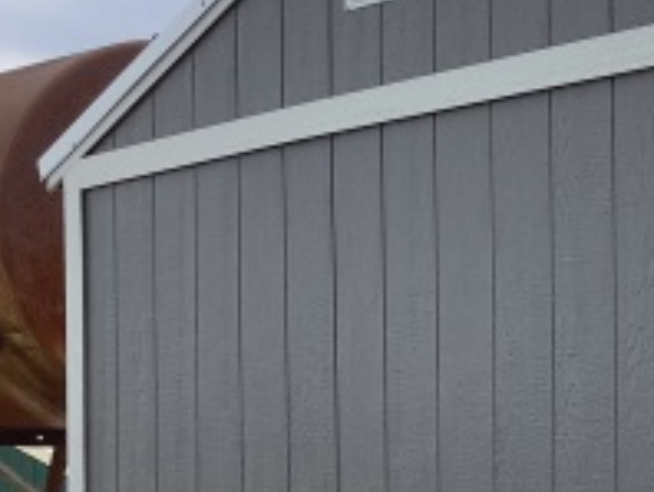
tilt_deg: +0.6
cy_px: 505
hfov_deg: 18.2
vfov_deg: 14.6
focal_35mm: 100
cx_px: 862
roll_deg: +0.4
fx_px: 1892
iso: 25
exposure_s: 1/849
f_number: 2.4
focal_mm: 3.3
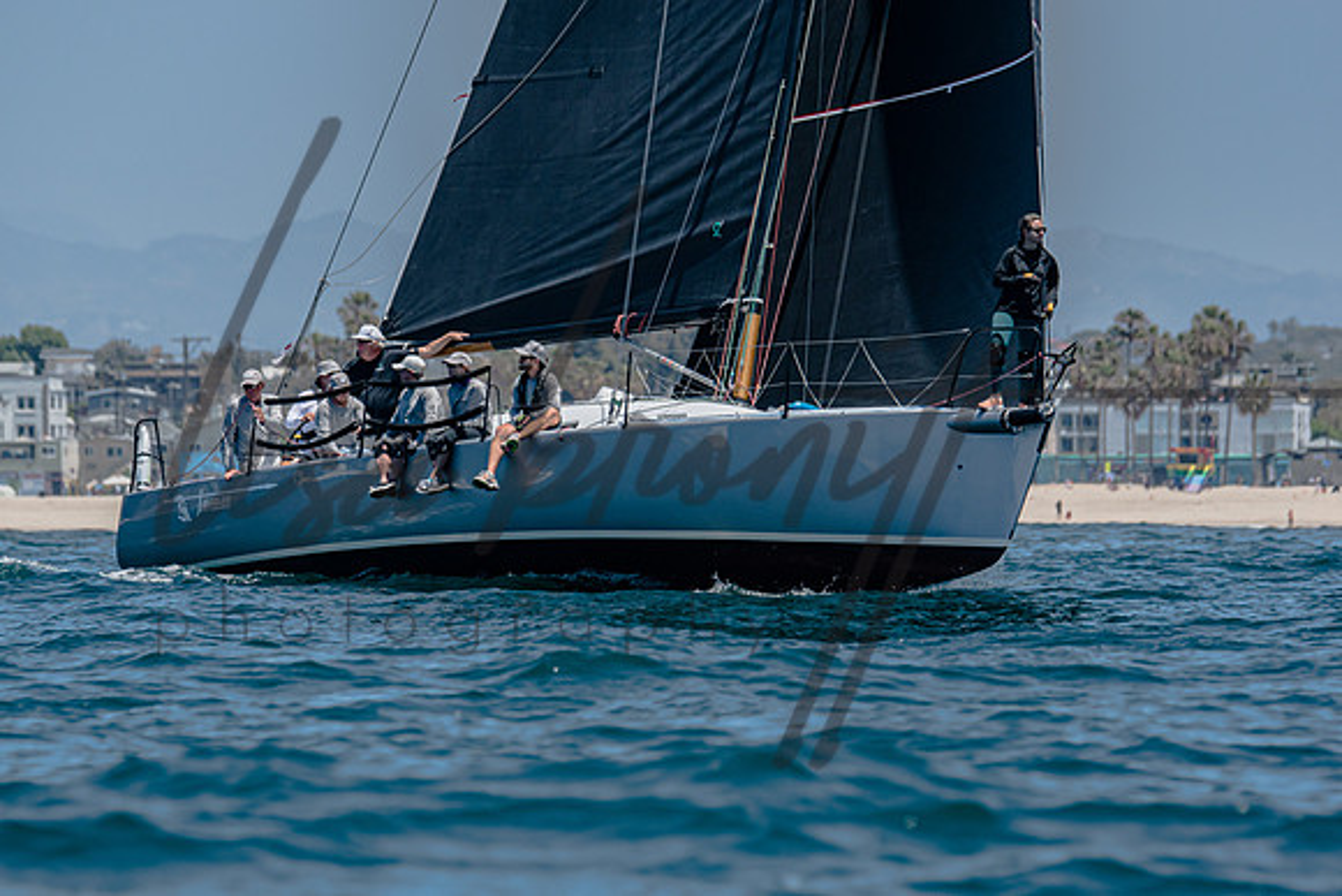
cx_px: 671
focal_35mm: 471
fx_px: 17557
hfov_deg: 4.4
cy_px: 495
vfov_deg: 2.9
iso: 200
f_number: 5.6
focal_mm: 280
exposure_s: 1/1600
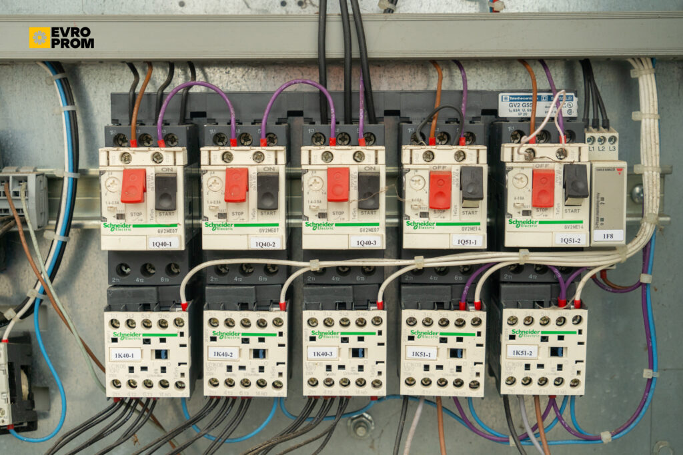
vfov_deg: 25.1
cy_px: 228
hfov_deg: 36.9
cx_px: 342
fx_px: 1025
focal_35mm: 54
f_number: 7.1
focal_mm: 54
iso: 500
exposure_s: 1/200
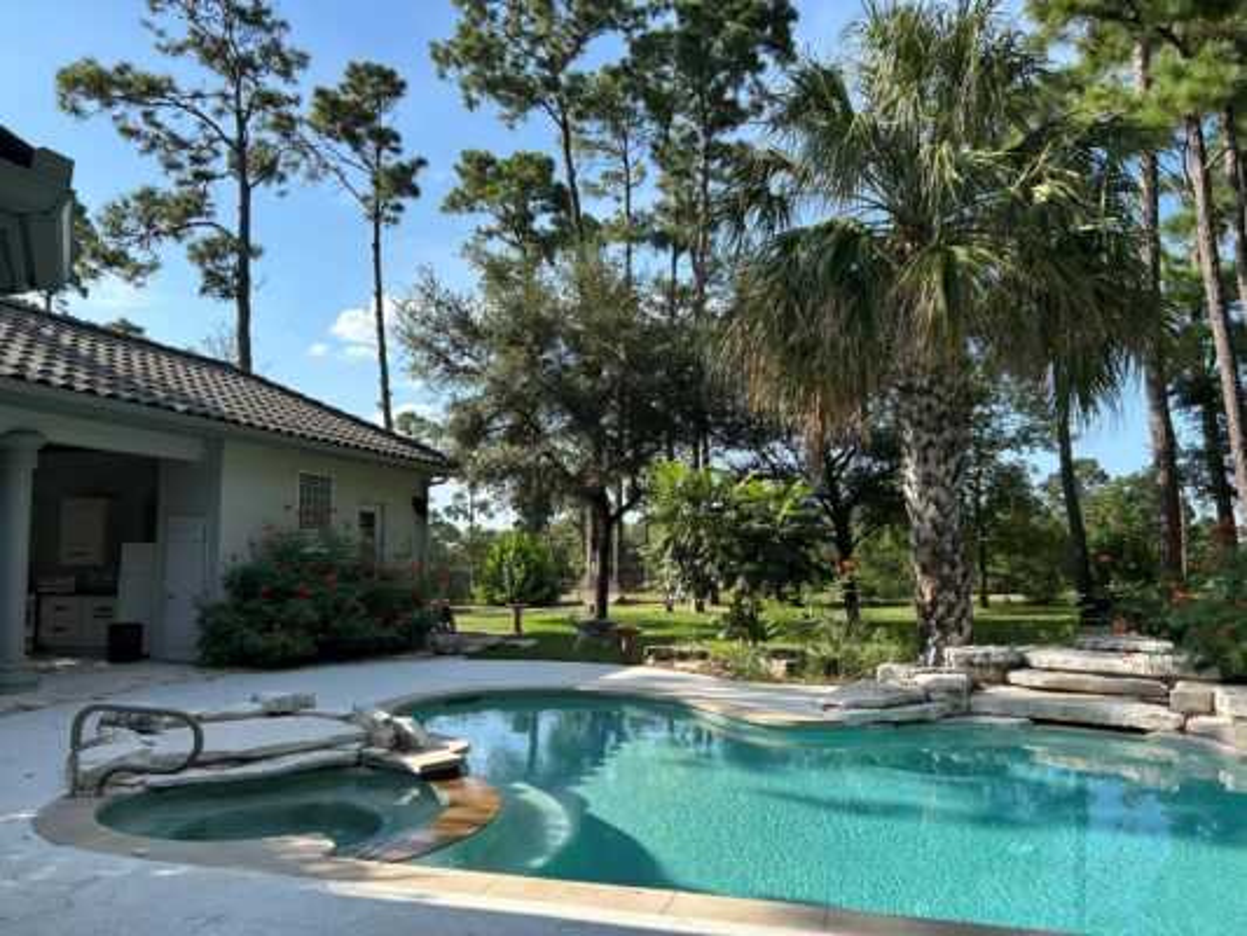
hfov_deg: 67.3
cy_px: 468
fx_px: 937
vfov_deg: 53.1
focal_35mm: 26
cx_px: 624
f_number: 1.5
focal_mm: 5.7
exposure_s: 1/1779
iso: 50
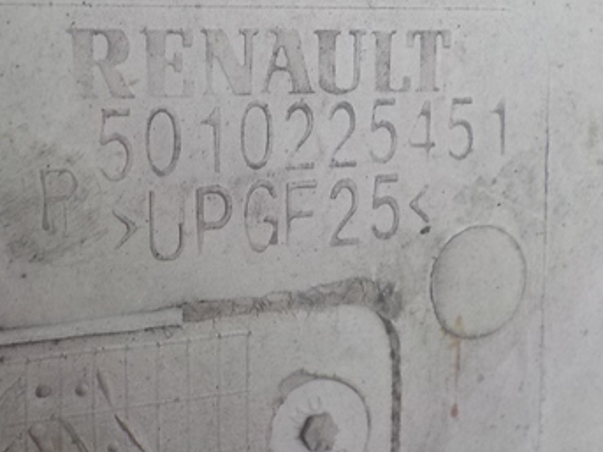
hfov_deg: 34.2
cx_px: 241
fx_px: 975
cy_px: 158
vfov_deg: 26.0
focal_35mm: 56
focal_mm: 4.1
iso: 125
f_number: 3.3
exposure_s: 1/40
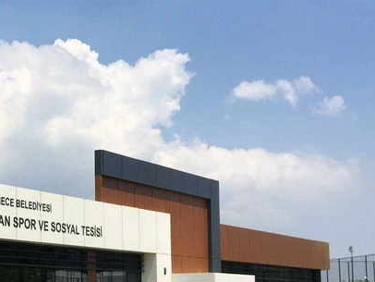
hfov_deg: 25.1
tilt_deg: +7.1
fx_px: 780
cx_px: -41
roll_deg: -1.0
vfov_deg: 20.2
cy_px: 240
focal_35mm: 72
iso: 25
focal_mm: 4.15
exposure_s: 1/2198
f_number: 2.2
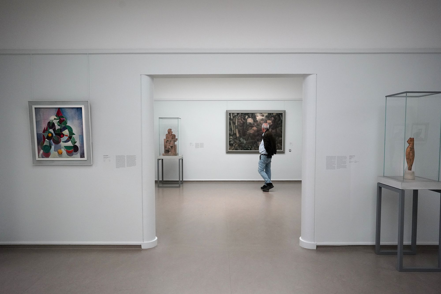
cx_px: 220
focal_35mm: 24
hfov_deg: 73.7
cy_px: 147
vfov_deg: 53.1
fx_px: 294
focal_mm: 24
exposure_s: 1/80
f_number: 5.6
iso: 3200
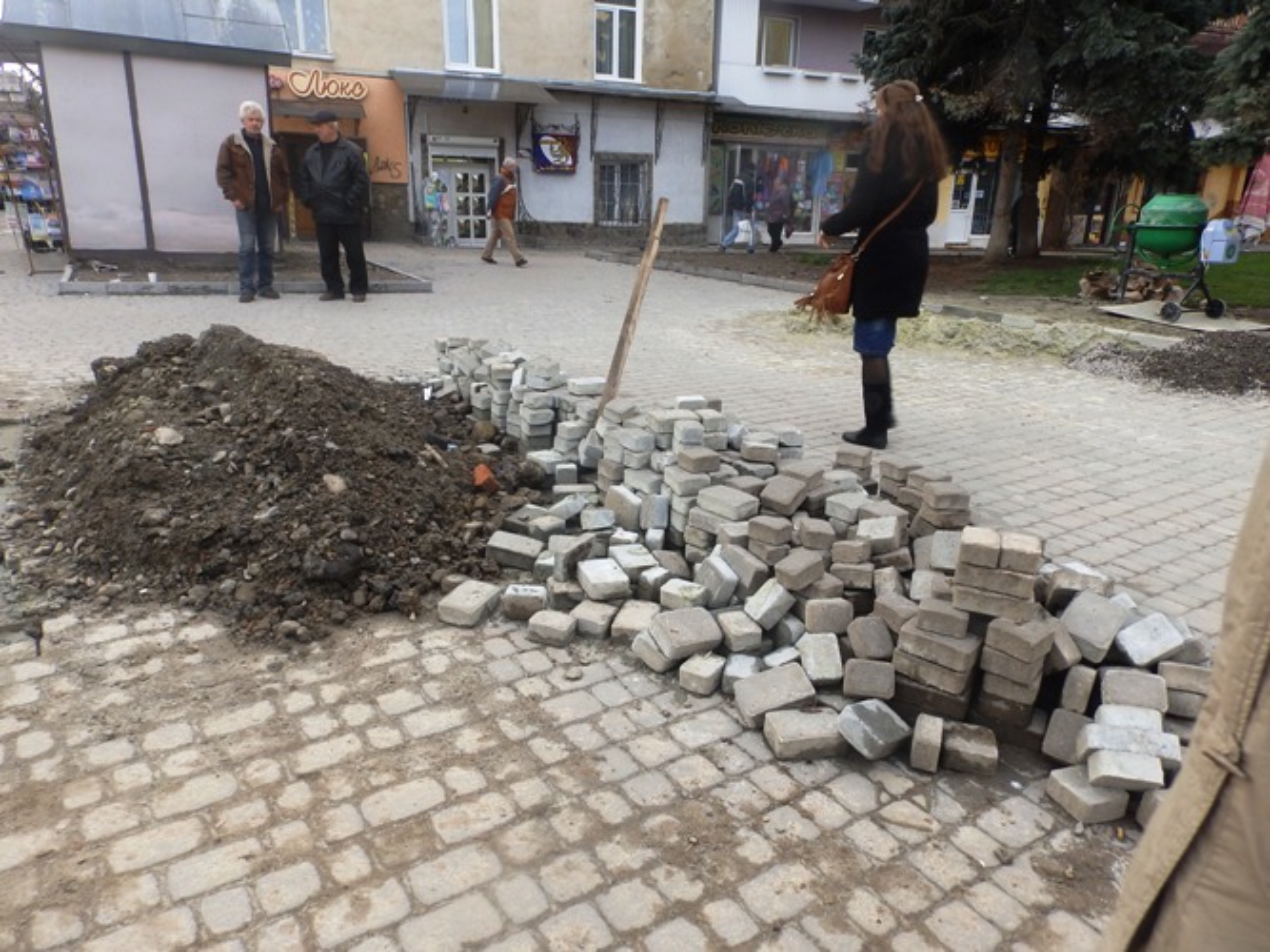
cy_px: 476
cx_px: 635
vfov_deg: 61.1
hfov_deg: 76.4
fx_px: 807
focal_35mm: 22
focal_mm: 4
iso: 80
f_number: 4
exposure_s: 1/125
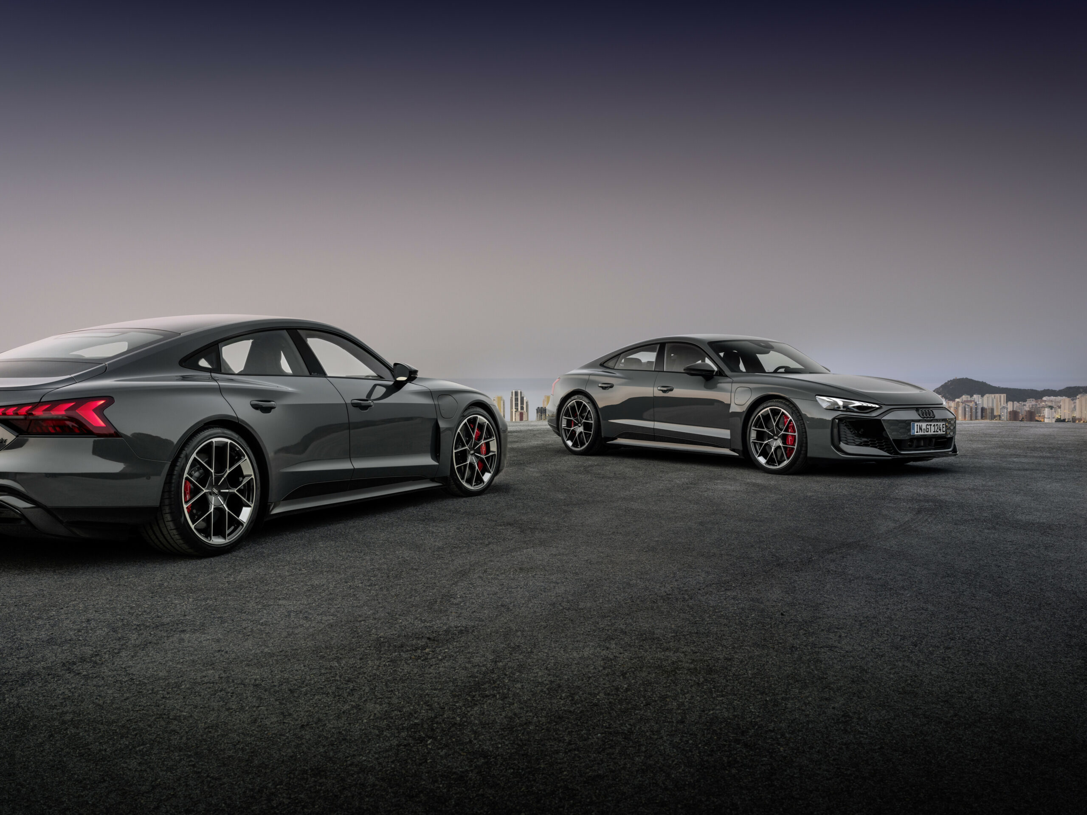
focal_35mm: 36
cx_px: 544
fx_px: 1130
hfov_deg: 51.4
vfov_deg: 39.7
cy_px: 408
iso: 400
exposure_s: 1/25
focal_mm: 45
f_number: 11
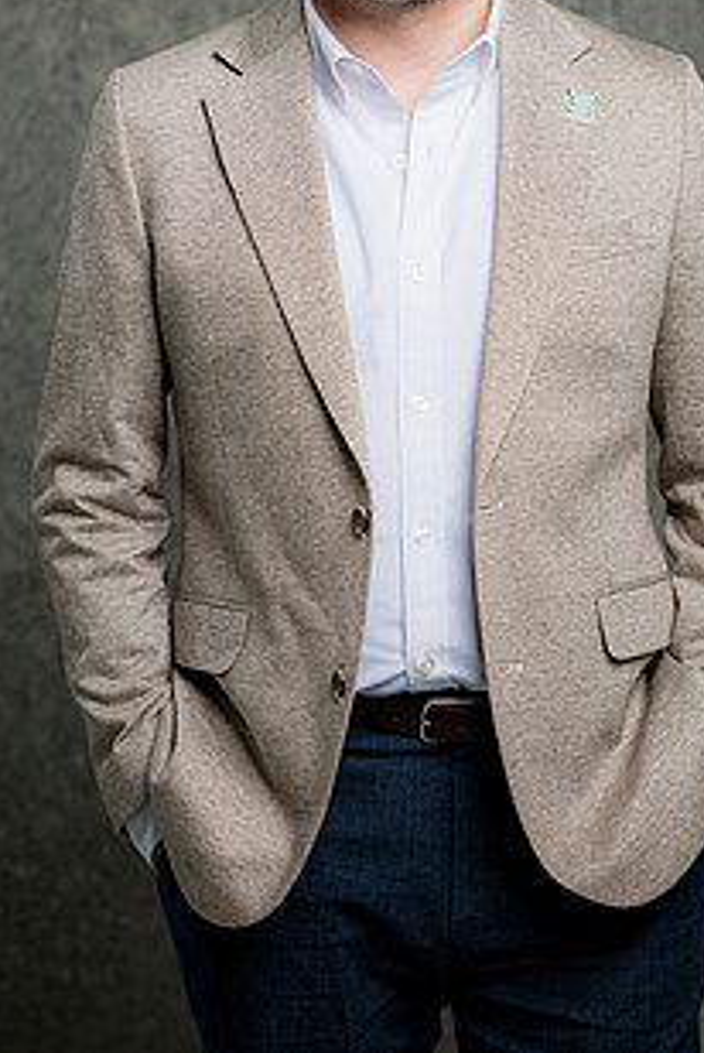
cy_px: 287
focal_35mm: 124
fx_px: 3629
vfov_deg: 16.4
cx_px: 417
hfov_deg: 11.1
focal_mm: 85
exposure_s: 1/200
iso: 125
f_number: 5
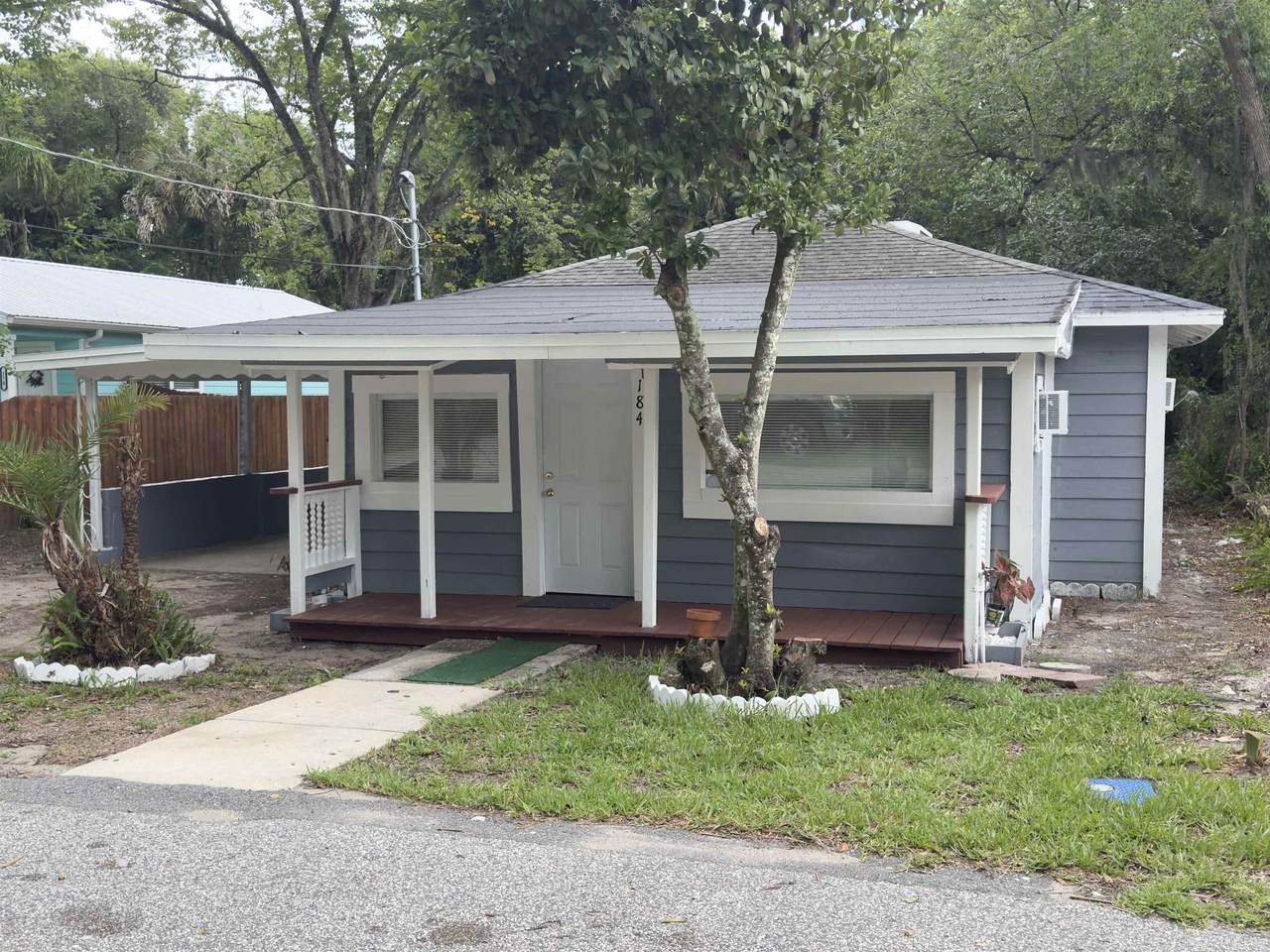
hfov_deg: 49.0
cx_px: 635
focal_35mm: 38
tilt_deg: -4.3
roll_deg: +0.3
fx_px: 1394
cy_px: 476
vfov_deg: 37.7
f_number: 1.78
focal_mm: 6.76
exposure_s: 1/797
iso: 100
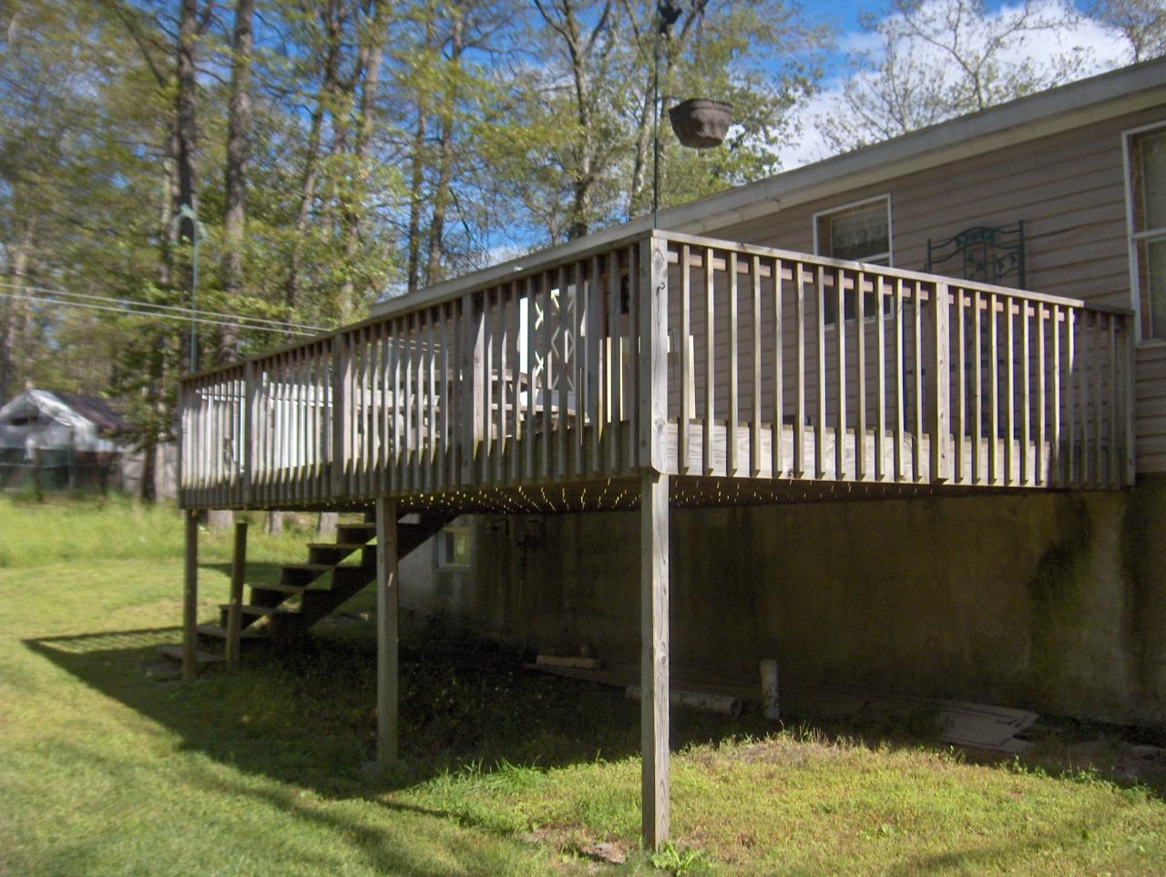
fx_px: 1315
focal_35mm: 39
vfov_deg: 36.9
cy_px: 438
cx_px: 583
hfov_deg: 47.8
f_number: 2.8
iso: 100
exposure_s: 1/1010
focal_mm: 8
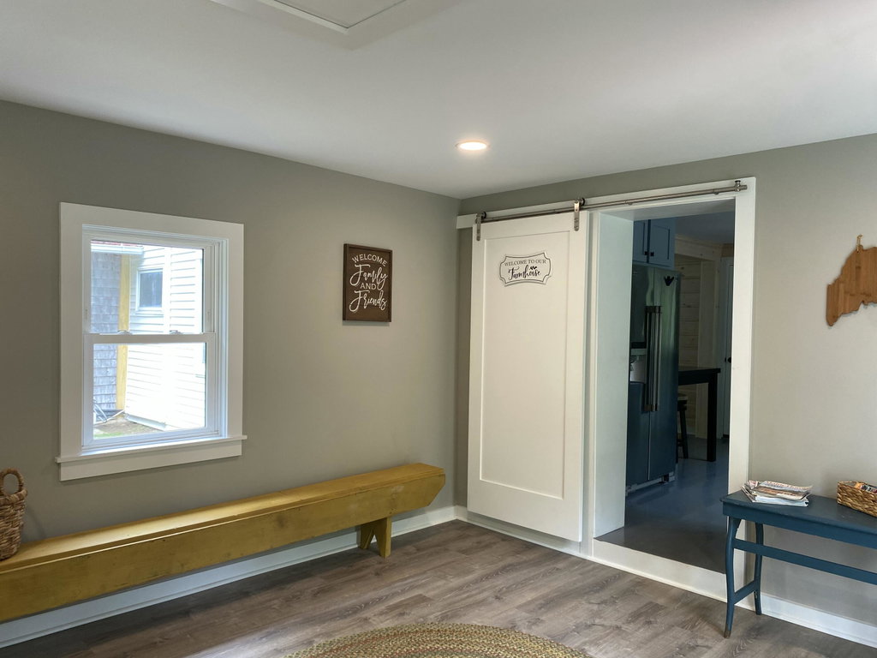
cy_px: 329
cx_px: 438
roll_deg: -0.9
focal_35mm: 26
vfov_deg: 53.1
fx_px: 659
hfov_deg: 67.3
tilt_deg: -2.5
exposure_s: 1/60
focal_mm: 4.25
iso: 64
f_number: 1.8
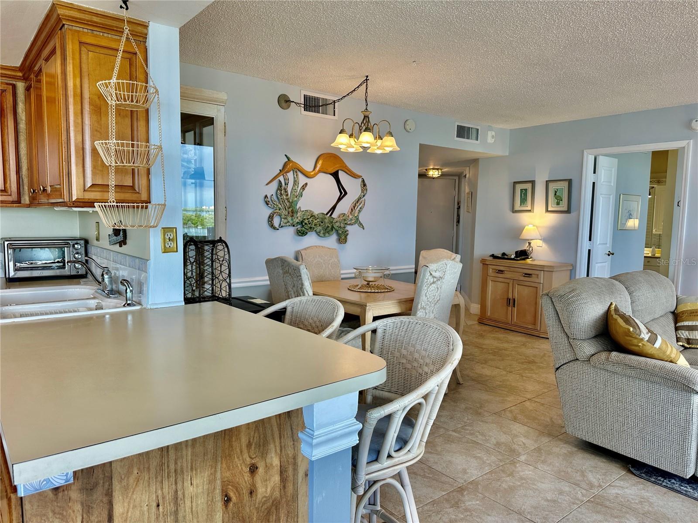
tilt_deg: -5.3
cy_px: 262
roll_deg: -0.4
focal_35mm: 24
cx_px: 349
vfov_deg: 56.8
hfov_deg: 71.6
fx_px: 484
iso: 64
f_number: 1.78
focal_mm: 6.86
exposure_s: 1/120
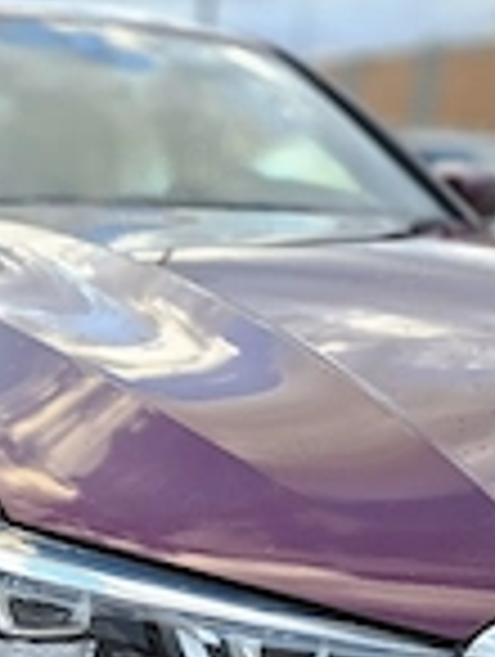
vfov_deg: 29.5
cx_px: -76
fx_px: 1198
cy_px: 585
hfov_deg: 21.9
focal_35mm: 63
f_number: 1.7
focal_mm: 6.3
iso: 40
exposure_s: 1/370
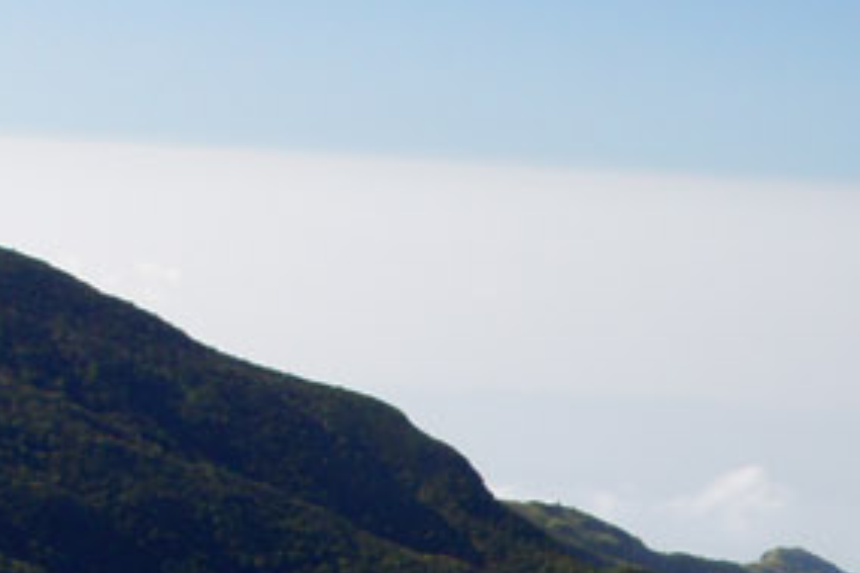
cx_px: 902
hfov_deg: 14.9
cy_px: 952
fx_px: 3214
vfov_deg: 9.8
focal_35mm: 135
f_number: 11
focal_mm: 17
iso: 200
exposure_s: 1/60
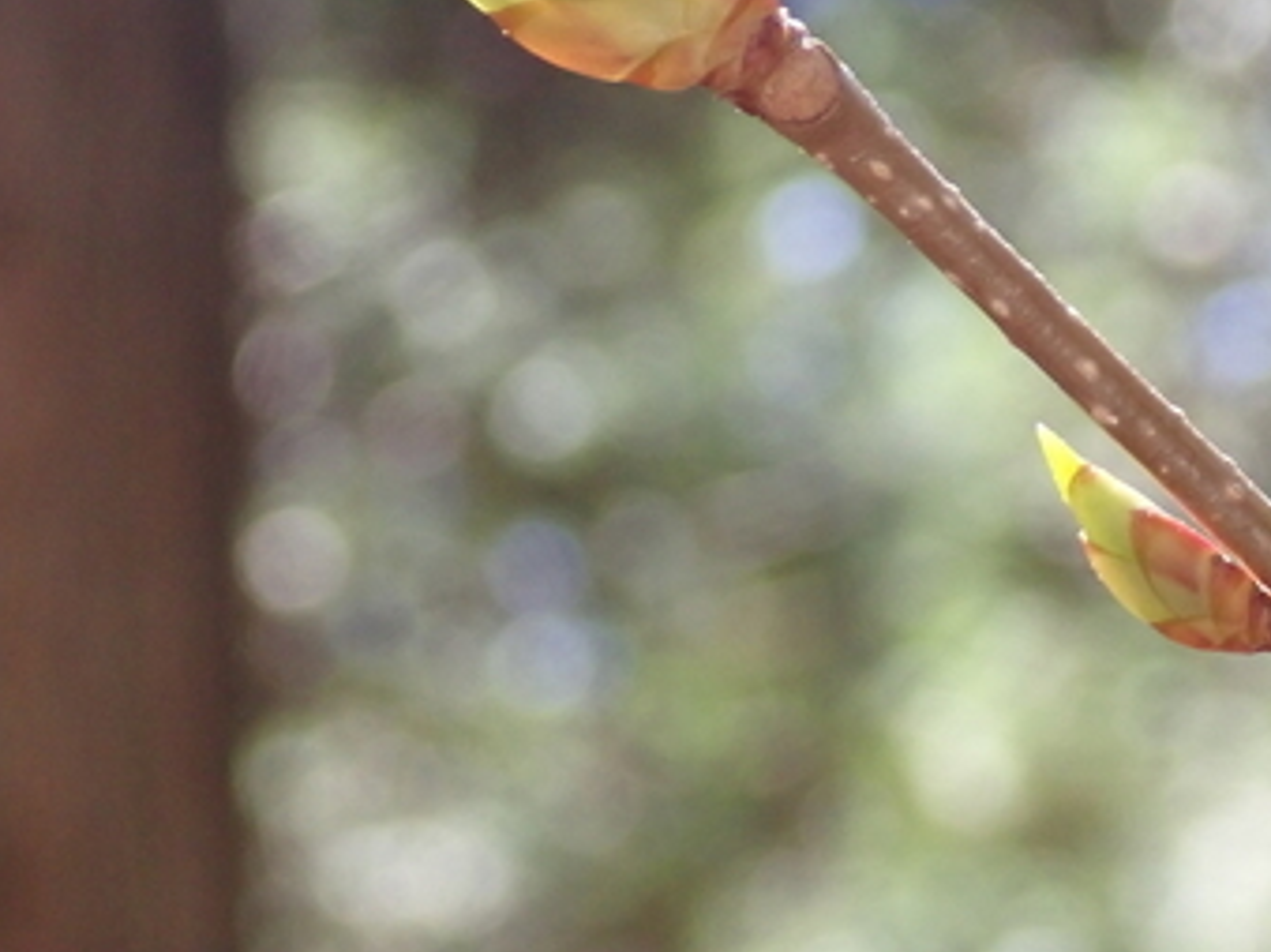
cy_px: 285
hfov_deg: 18.1
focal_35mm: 108
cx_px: 934
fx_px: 3964
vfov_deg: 13.7
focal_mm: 11.01
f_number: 3.6
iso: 500
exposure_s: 1/250
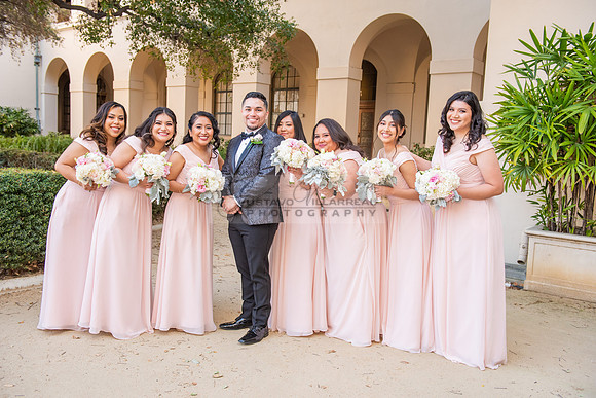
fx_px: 530
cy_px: 199
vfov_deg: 41.1
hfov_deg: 58.7
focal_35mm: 32
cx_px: 298
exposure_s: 1/200
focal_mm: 32
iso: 640
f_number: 4.5
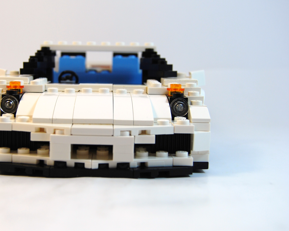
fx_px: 513
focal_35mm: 60
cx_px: 91
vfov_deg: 25.4
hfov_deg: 31.2
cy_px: 110
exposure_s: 1/125
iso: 100
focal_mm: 30
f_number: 5.6
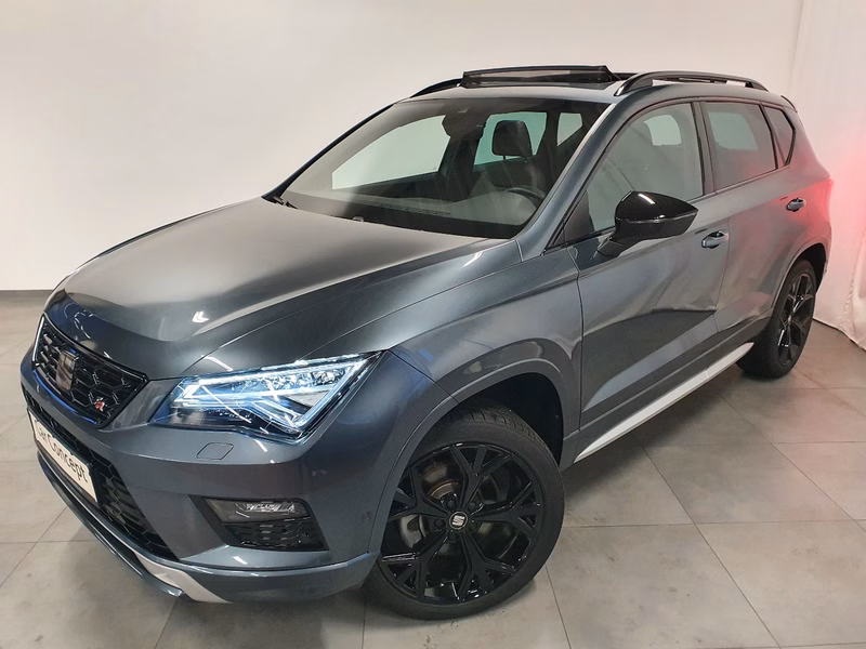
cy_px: 324
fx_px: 650
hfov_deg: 67.3
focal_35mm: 26
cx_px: 433
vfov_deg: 53.1
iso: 640
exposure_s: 1/50
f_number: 2.4
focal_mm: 4.32
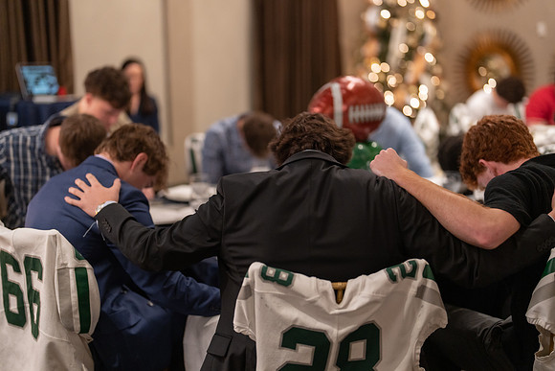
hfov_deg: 39.6
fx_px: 771
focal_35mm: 50
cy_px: 186
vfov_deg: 27.0
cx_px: 278
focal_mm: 50
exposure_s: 1/320
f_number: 1.2
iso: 800
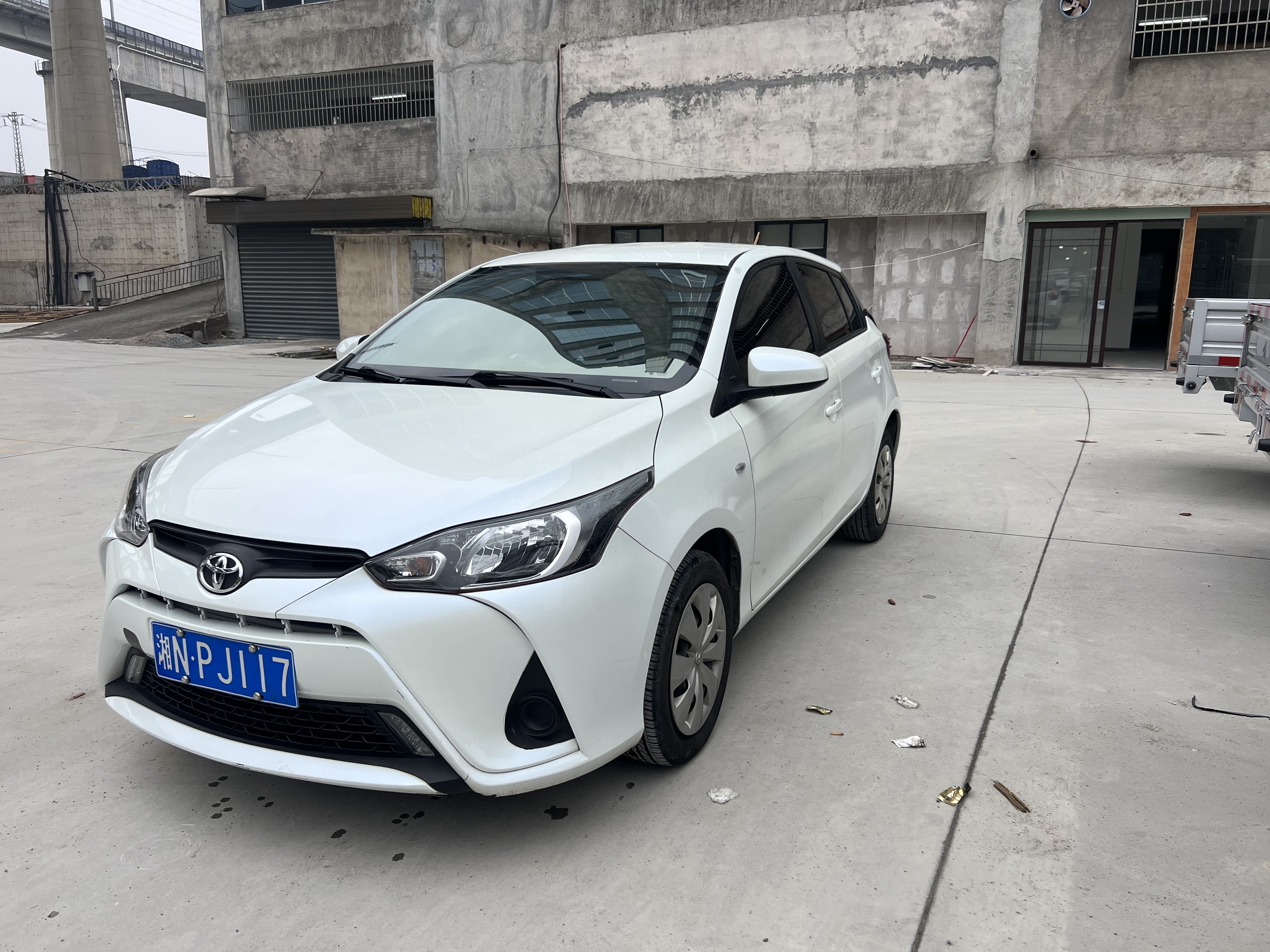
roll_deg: +0.0
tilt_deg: -12.8
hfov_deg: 67.3
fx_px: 954
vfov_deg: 53.1
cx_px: 635
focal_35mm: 26
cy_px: 476
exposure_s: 1/2045
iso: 50
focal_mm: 5.7
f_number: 1.5
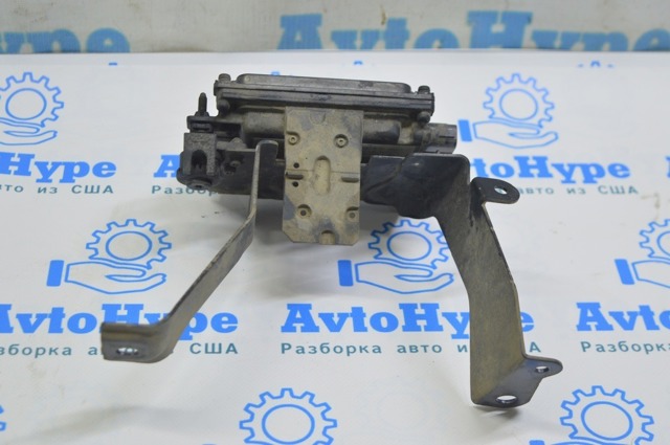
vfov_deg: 19.7
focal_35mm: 69
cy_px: 222
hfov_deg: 29.3
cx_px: 335
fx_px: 1283
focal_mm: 46
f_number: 5.6
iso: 400
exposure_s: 1/25
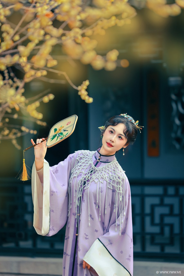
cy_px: 138
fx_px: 1080
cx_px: 92
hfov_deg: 9.7
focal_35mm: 141
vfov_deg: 14.5
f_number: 2.8
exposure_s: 1/125
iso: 125
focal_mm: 142
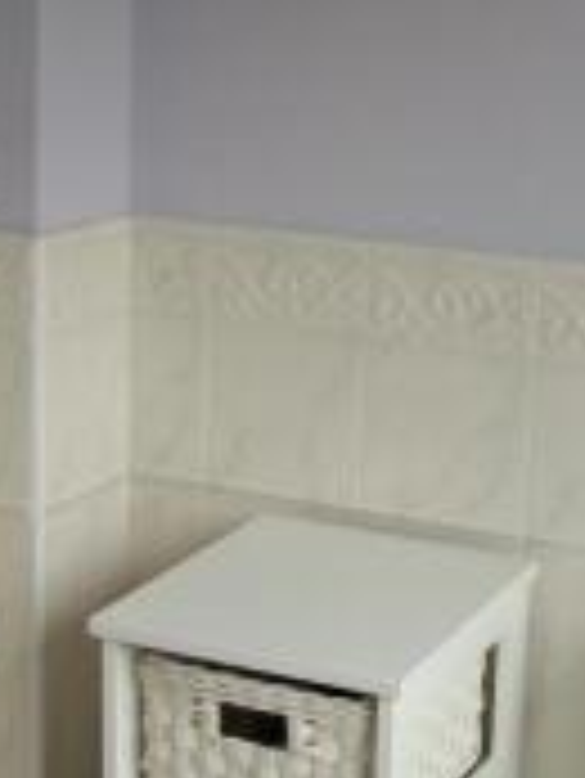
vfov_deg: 22.7
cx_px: 351
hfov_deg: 17.2
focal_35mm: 86
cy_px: 474
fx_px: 1935
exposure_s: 1/80
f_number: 2.8
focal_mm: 5.7
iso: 80
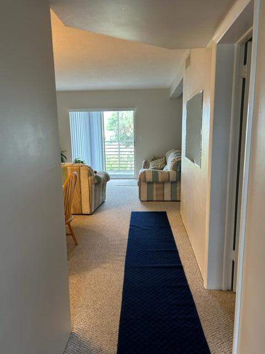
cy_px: 177
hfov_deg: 53.1
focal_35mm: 26
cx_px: 132
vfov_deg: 67.3
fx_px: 265
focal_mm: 5.7
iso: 80
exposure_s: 1/60
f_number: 1.5
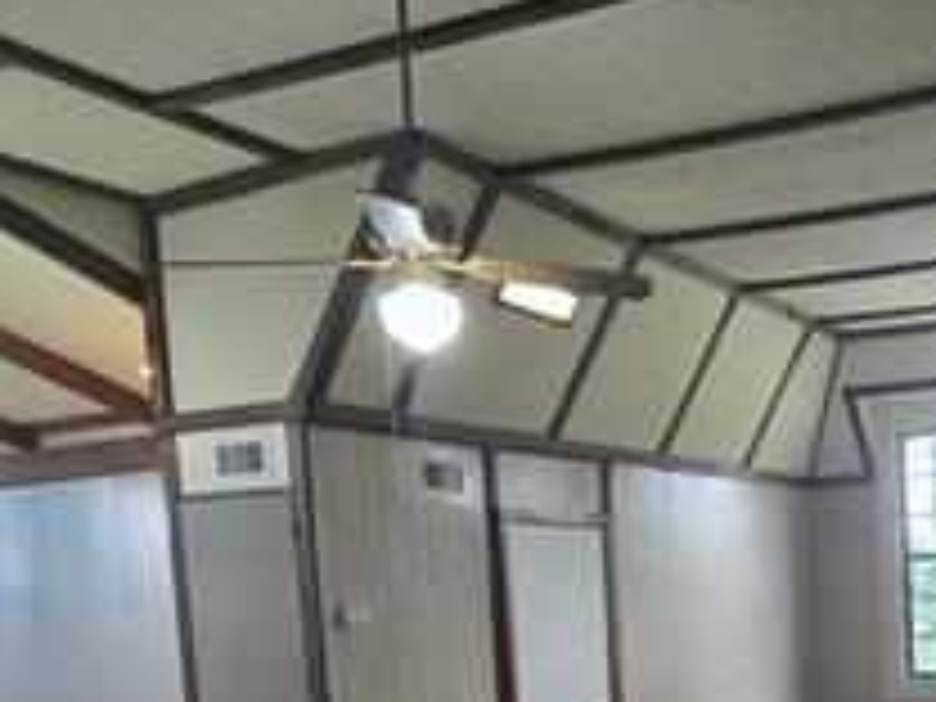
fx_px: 1082
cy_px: 693
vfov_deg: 33.1
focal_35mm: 40
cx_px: 860
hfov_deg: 42.5
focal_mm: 2.2
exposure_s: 1/60
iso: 200
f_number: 2.2
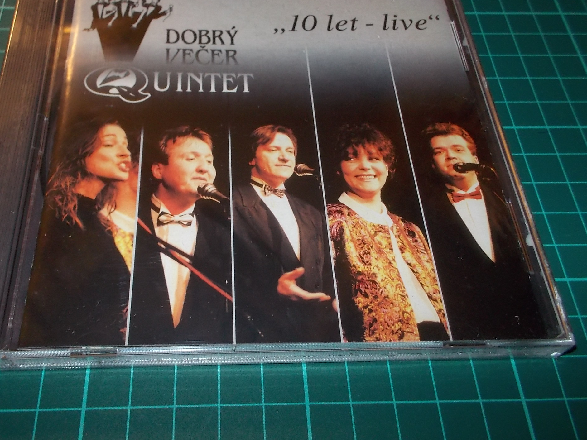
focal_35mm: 35
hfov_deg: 52.4
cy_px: 184
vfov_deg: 40.6
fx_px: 593
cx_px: 244
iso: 200
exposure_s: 1/30
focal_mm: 4.1
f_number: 3.3
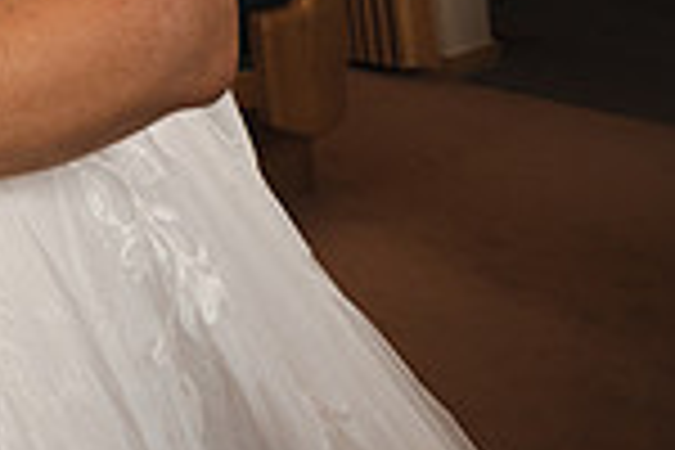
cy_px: -356
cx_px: -374
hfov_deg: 25.8
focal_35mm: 54
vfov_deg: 19.2
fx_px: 1012
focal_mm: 14
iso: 1250
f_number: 4
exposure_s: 1/125
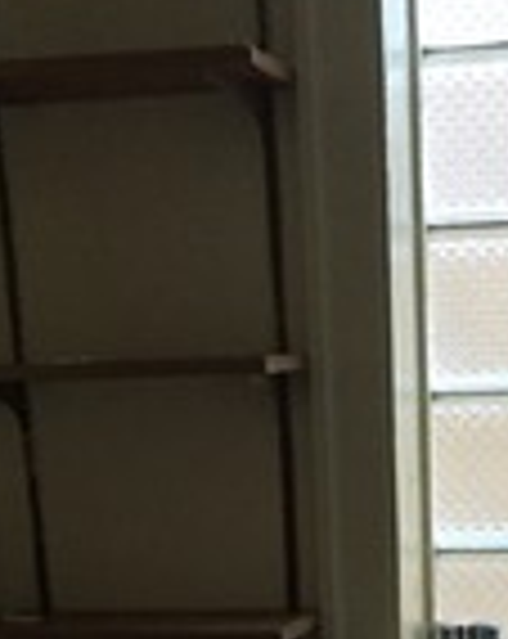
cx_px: 423
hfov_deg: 15.8
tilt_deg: -14.8
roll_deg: +0.2
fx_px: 1810
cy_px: 945
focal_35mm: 96
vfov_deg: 18.0
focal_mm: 4.15
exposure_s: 1/30
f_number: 2.2
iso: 200
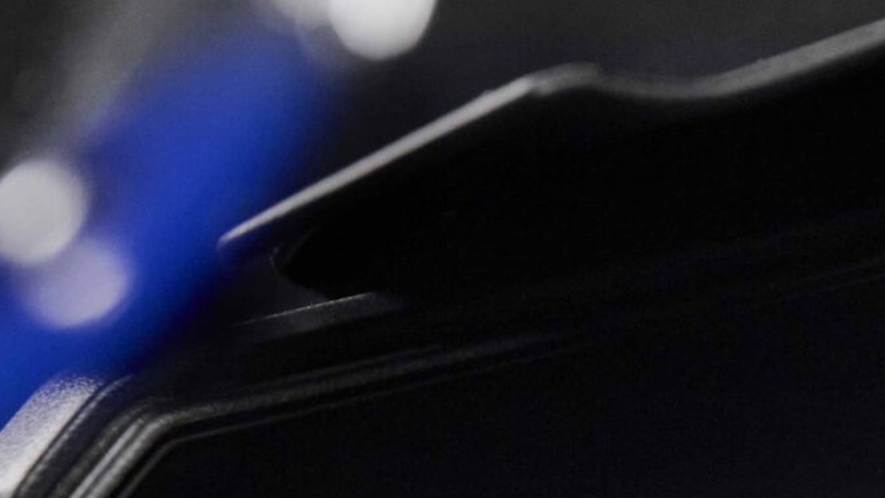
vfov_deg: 1.7
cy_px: 736
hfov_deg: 3.1
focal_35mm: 706
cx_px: 1070
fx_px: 16567
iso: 800
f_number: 5.6
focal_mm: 175
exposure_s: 1/30
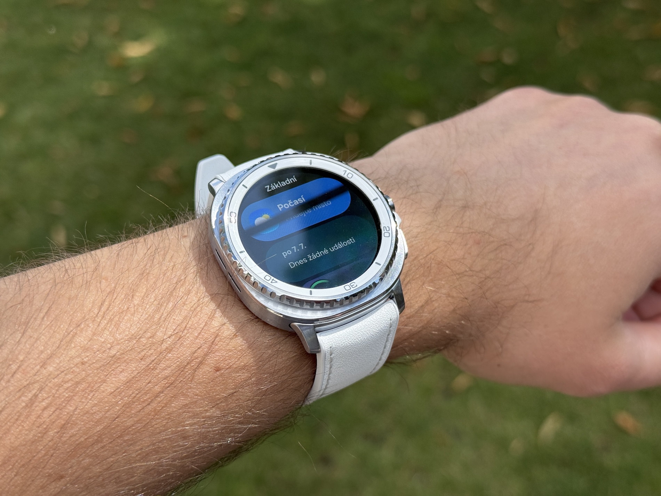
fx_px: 917
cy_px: 248
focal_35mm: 48
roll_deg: +2.1
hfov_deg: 39.7
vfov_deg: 30.3
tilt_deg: -39.0
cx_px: 330
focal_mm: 6.76
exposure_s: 1/2088
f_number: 1.78
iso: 80
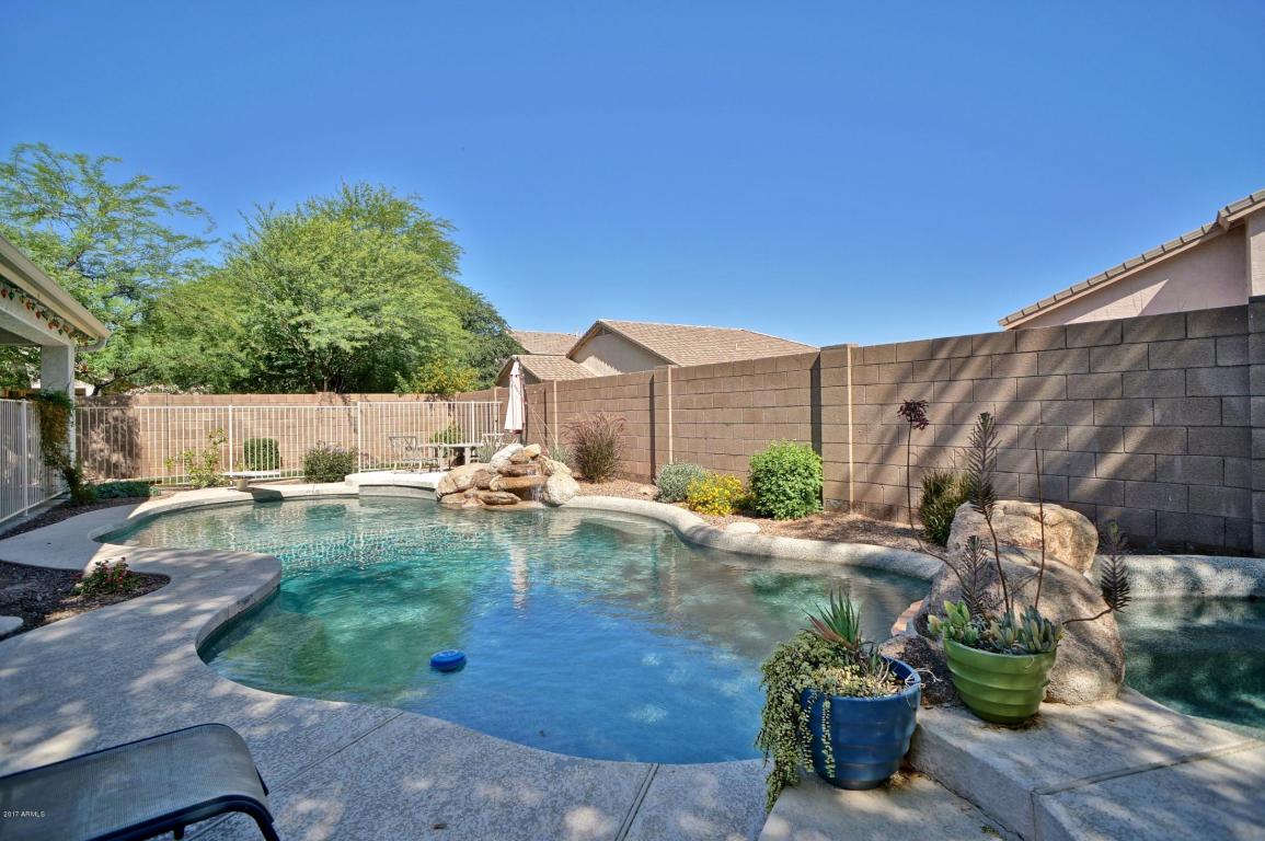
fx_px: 843
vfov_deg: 53.1
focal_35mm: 24
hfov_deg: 73.8
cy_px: 420
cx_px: 632
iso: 100
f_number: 6.3
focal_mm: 16
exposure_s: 1/400
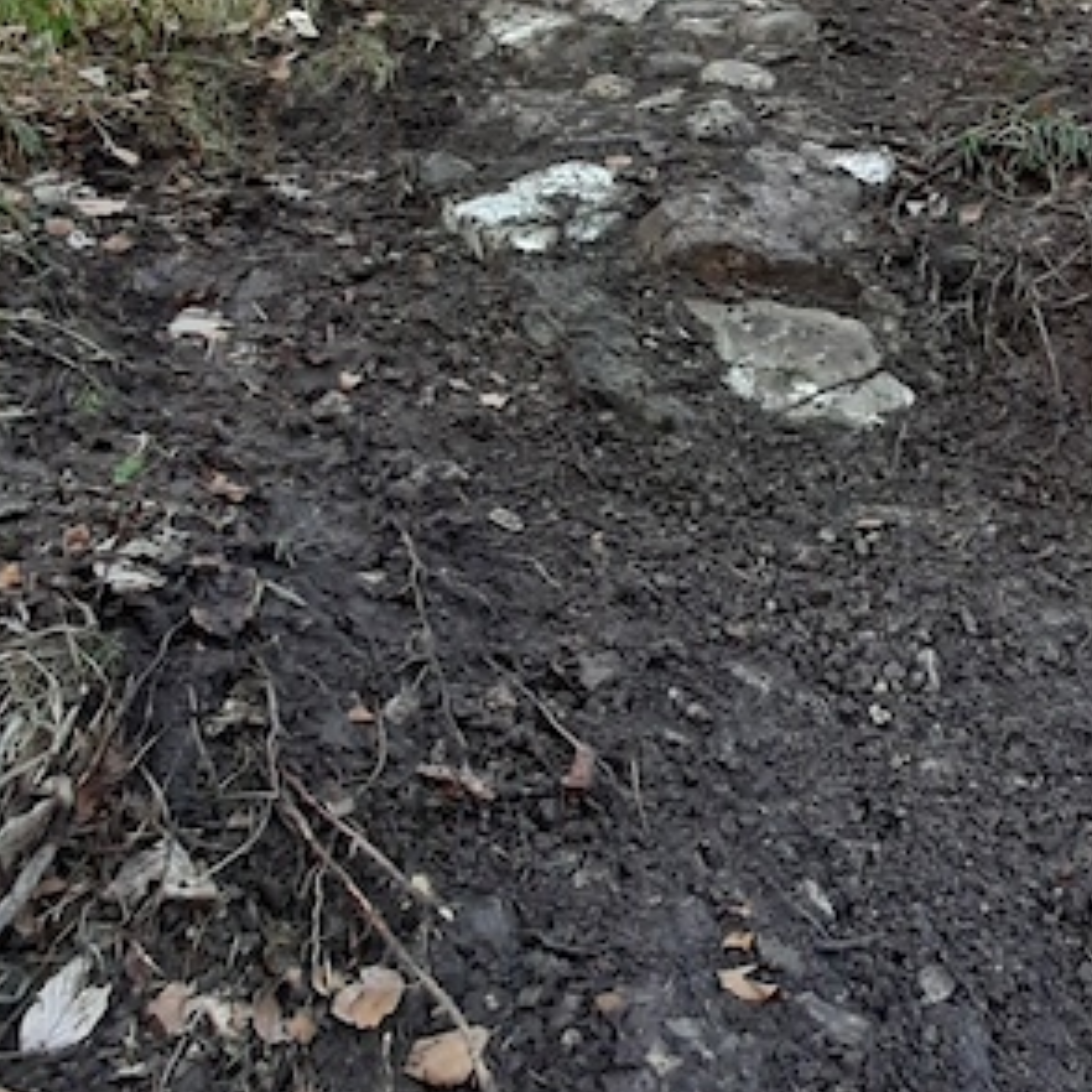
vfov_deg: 40.8
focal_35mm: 40
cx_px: 695
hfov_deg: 41.5
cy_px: 293
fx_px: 1428
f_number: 2.2
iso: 125
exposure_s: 1/50
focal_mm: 1.42
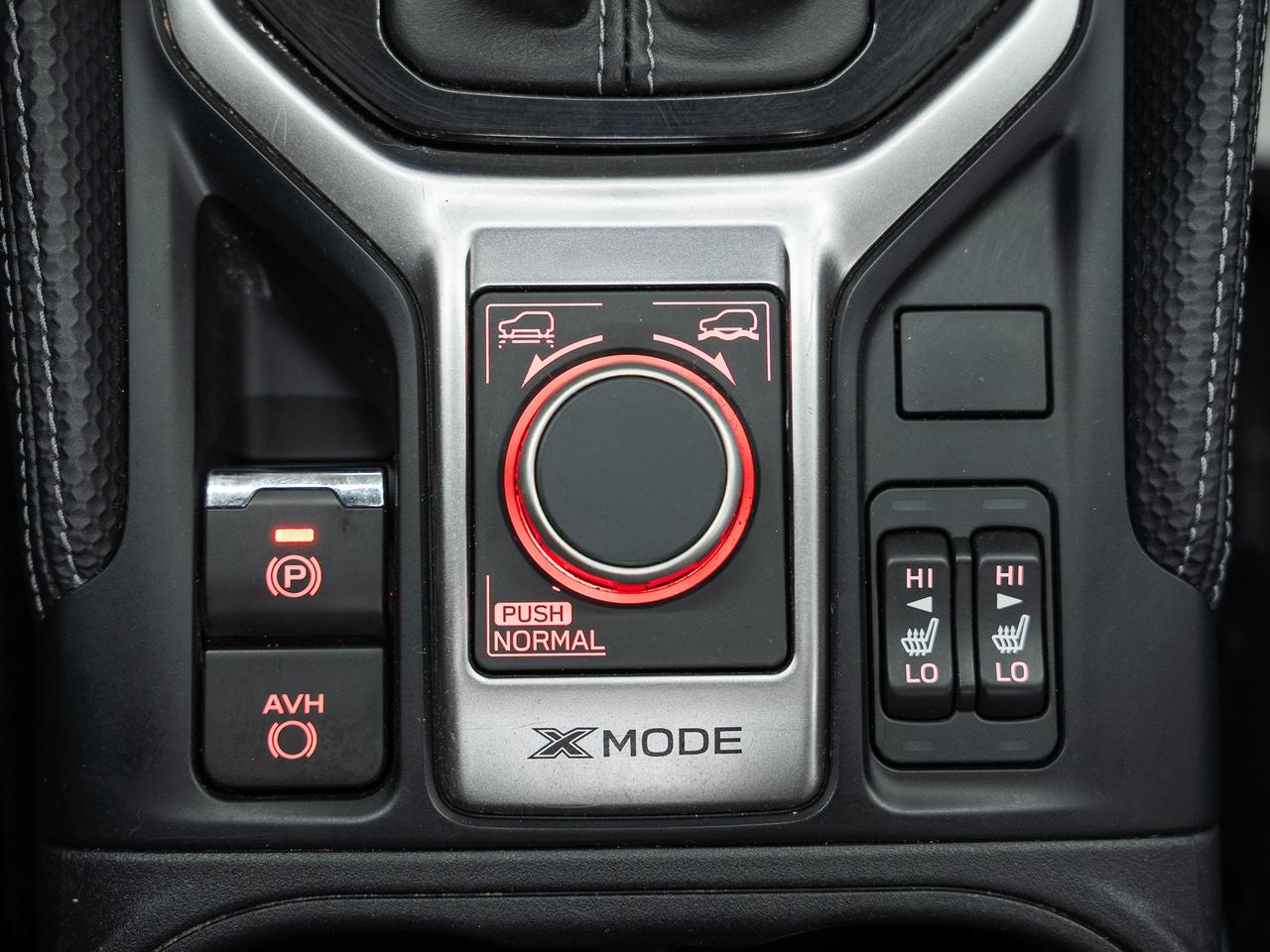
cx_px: 635
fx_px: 1683
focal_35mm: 46
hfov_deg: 41.4
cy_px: 476
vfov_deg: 31.6
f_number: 4
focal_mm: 42.4
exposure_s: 1/30
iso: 500
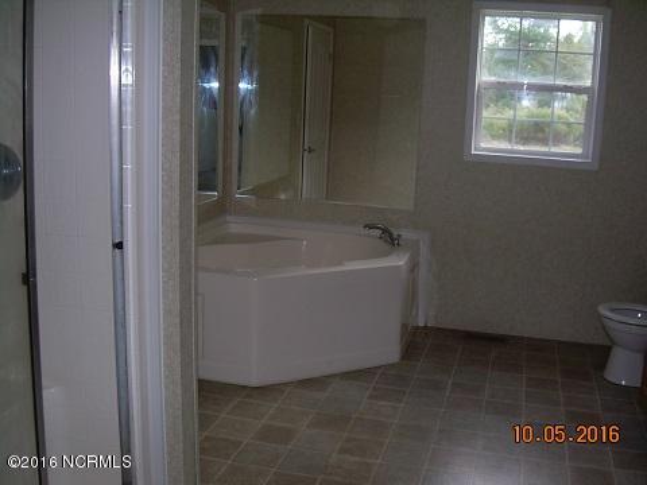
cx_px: 324
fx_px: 710
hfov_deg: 49.0
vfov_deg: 37.7
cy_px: 242
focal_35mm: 38
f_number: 2.8
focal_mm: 6.3
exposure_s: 1/60
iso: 50
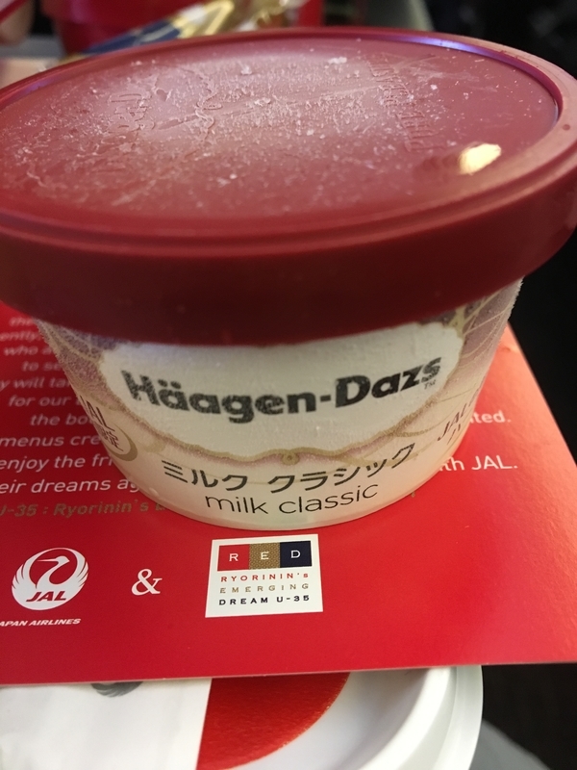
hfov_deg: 48.2
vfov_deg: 61.7
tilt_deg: -37.8
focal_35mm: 29
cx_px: 288
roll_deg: -3.7
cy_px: 385
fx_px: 645
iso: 200
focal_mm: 4.15
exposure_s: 1/17
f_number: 2.2
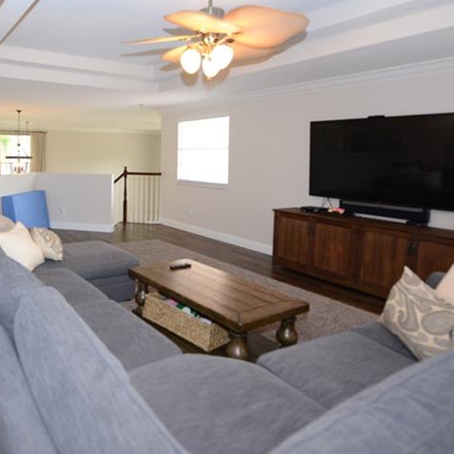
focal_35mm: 25
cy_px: 178
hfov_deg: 59.3
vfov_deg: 62.3
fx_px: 371
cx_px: 109
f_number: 3.2
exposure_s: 1/60
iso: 450
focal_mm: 14
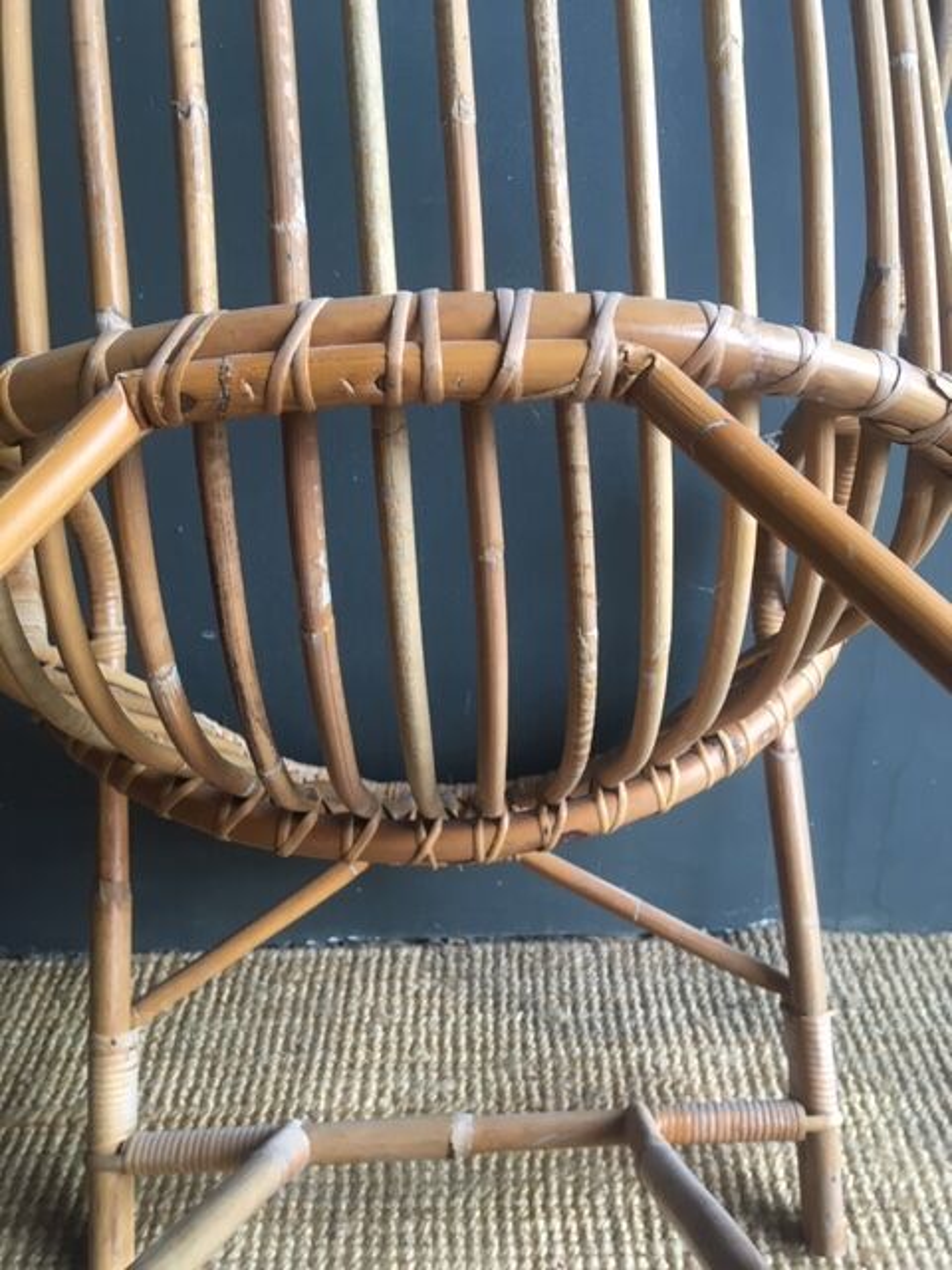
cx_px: 476
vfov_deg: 61.7
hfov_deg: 48.2
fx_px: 1063
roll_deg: +3.1
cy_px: 635
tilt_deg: -29.5
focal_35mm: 29
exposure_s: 1/33
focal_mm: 4.15
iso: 64
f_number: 2.2
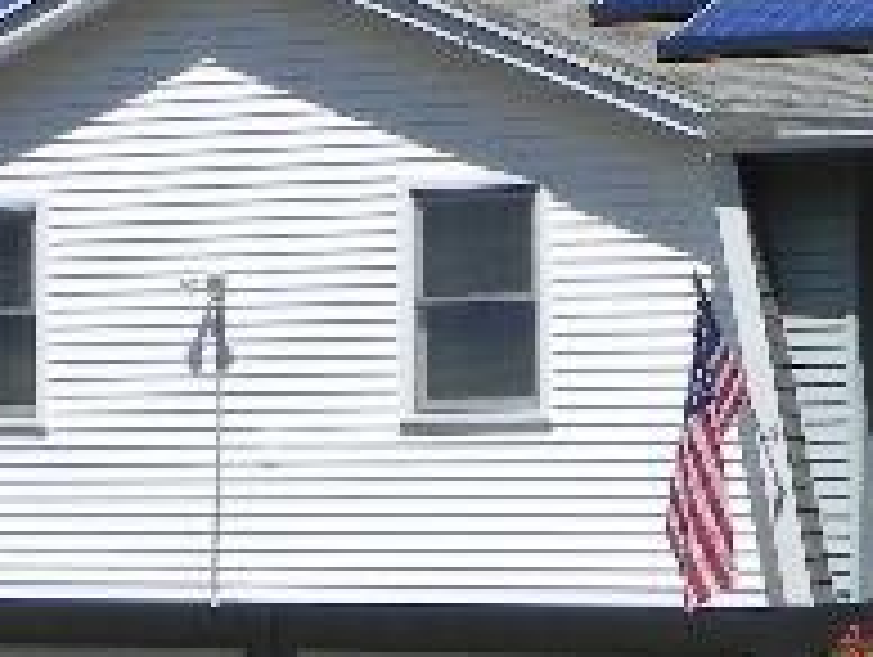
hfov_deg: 15.7
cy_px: 428
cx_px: 936
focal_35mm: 122
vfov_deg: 12.2
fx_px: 3081
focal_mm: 6.6
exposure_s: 1/590
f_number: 8
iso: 160
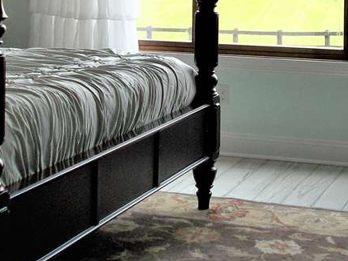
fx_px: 1005
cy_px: -60
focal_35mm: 100
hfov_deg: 19.6
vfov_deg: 14.3
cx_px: 208
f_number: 3.6
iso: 80
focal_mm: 6
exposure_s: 1/125
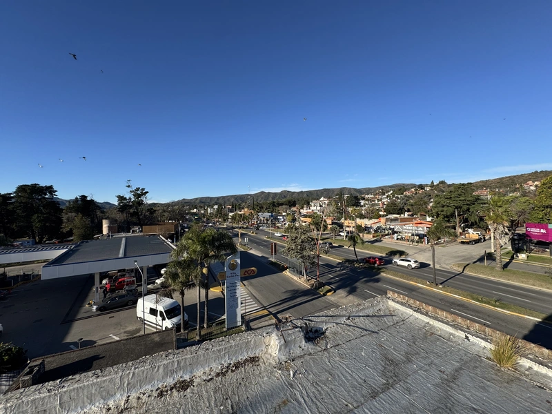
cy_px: 207
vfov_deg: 85.7
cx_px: 276
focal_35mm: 14
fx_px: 223
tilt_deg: +0.8
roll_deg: +0.3
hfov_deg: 102.1
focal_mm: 2.22
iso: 50
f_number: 2.2
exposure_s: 1/1600
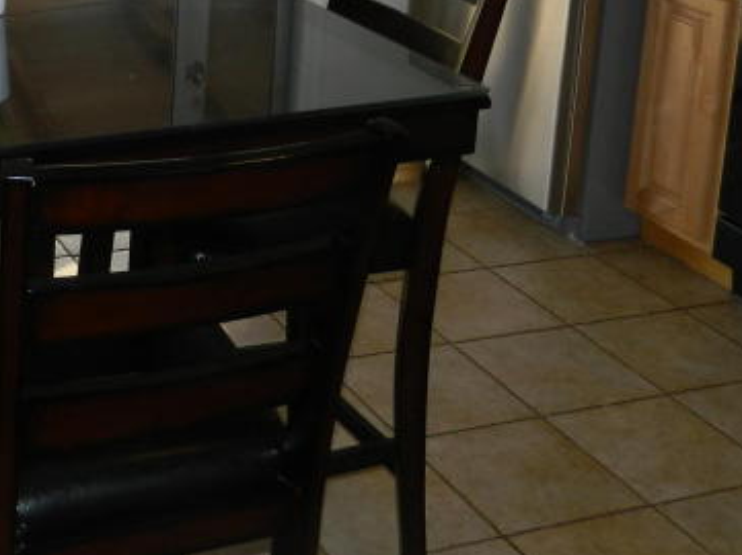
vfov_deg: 19.4
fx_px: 1520
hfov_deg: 27.0
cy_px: -121
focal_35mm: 71
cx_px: 162
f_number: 3.1
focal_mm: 4.5
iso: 80
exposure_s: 1/125
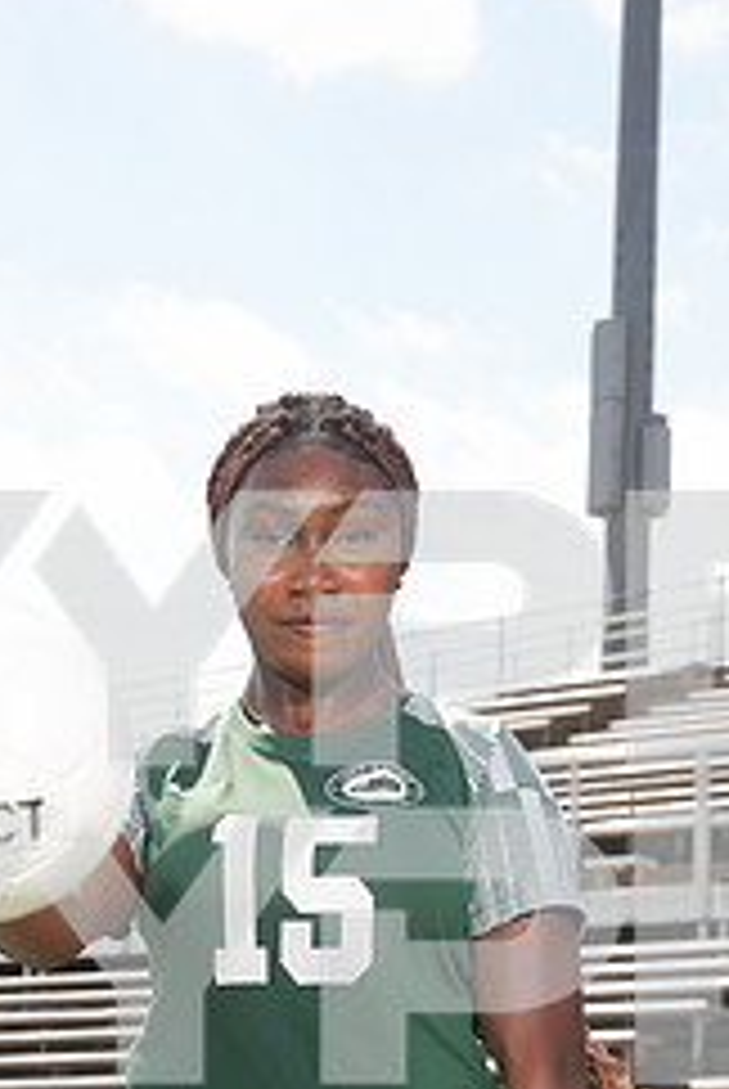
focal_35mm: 130
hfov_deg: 10.6
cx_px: 270
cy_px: 950
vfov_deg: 15.6
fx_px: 3937
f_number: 9
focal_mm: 70
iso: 125
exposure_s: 1/200
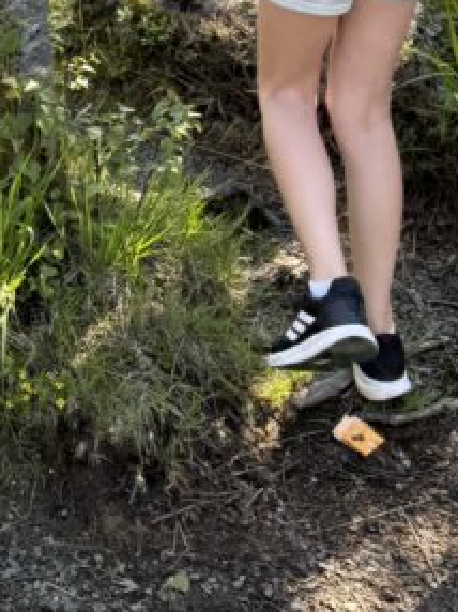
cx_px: -9
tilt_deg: -17.8
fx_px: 1519
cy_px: -49
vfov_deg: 21.7
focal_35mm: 86
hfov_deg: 16.7
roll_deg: -1.5
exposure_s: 1/622
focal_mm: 6.76
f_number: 1.78
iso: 80
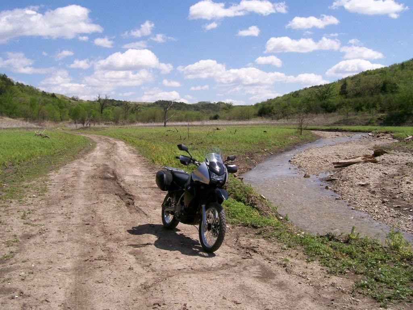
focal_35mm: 36
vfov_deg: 39.7
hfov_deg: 51.4
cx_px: 206
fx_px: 430
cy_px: 155
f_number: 4.8
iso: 140
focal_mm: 6
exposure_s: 1/1161
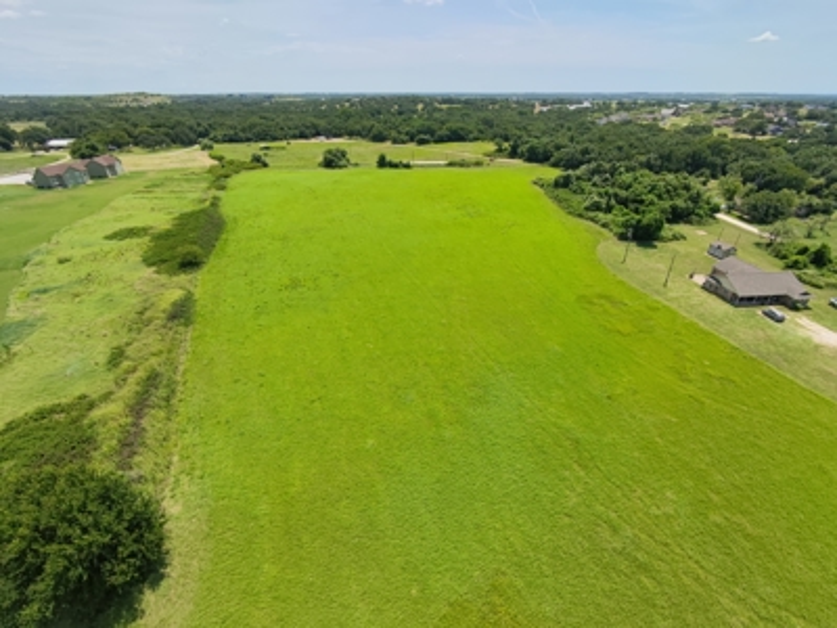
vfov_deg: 78.1
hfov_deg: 94.5
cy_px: 314
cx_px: 418
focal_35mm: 16
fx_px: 387
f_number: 2.55
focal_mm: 16
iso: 104
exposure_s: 1/1952
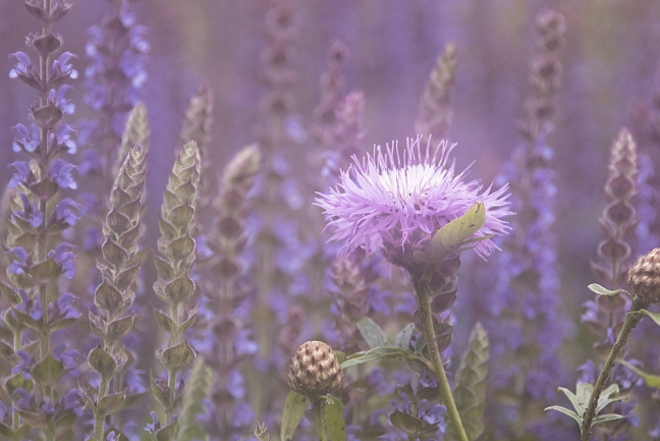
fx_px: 6091
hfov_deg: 6.2
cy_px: 207
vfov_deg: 4.1
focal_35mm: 332
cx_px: 347
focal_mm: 210
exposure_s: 1/320
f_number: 5.6
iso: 500
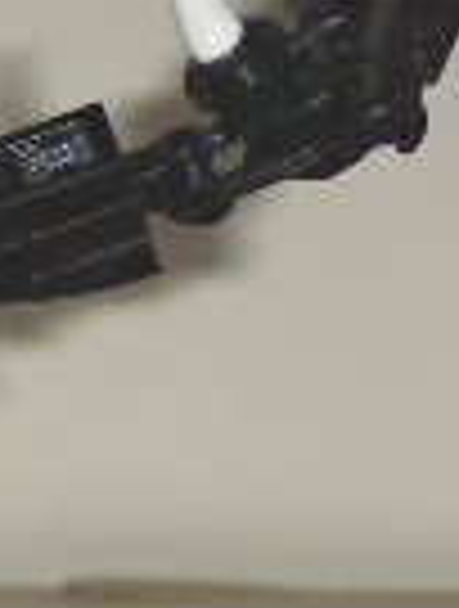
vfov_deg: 4.0
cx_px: -328
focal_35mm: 496
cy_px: 640
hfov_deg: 3.0
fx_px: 8728
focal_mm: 18.9
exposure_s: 1/60
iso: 200
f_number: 5.6
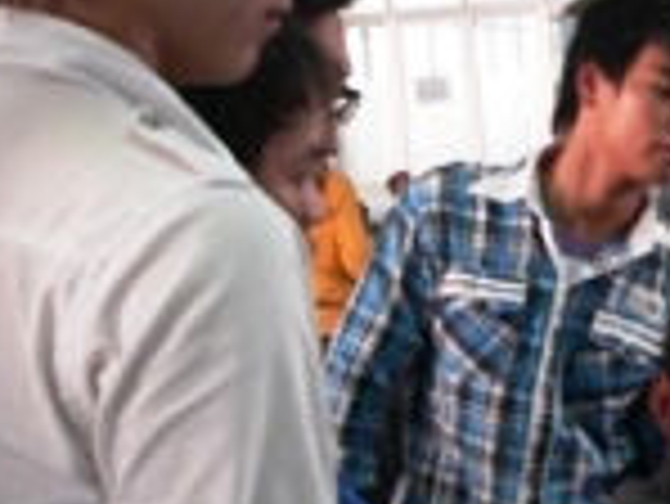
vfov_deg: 13.7
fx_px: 2092
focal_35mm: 108
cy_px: 279
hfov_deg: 16.7
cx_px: 985
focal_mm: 6
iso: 200
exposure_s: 1/30
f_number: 2.8
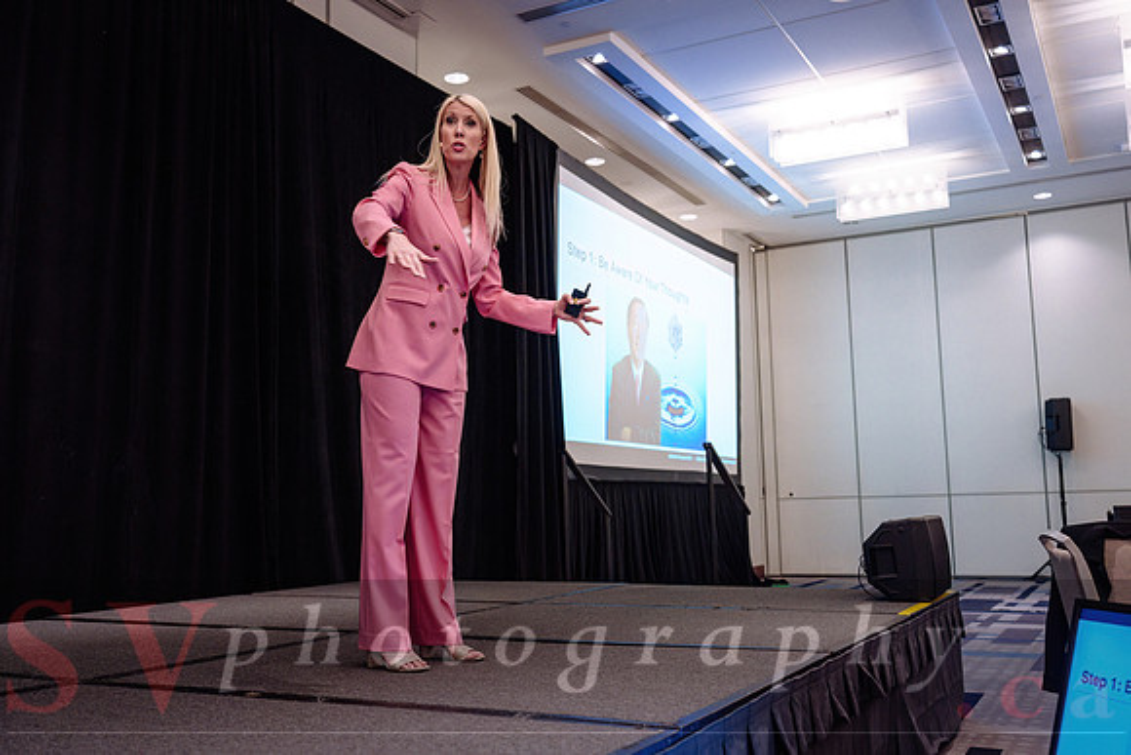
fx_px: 1100
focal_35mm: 35
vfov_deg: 37.9
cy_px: 378
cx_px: 566
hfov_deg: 54.4
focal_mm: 35
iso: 1600
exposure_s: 1/100
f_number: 2.8
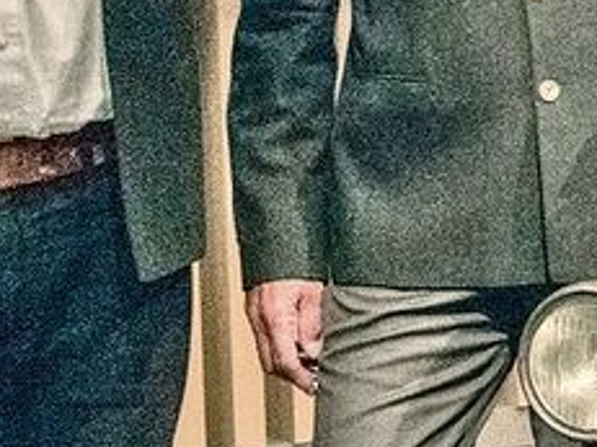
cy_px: 167
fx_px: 3620
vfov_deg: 7.1
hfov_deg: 9.0
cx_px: 1132
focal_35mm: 210
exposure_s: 1/200
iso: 8000
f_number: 8
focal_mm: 35
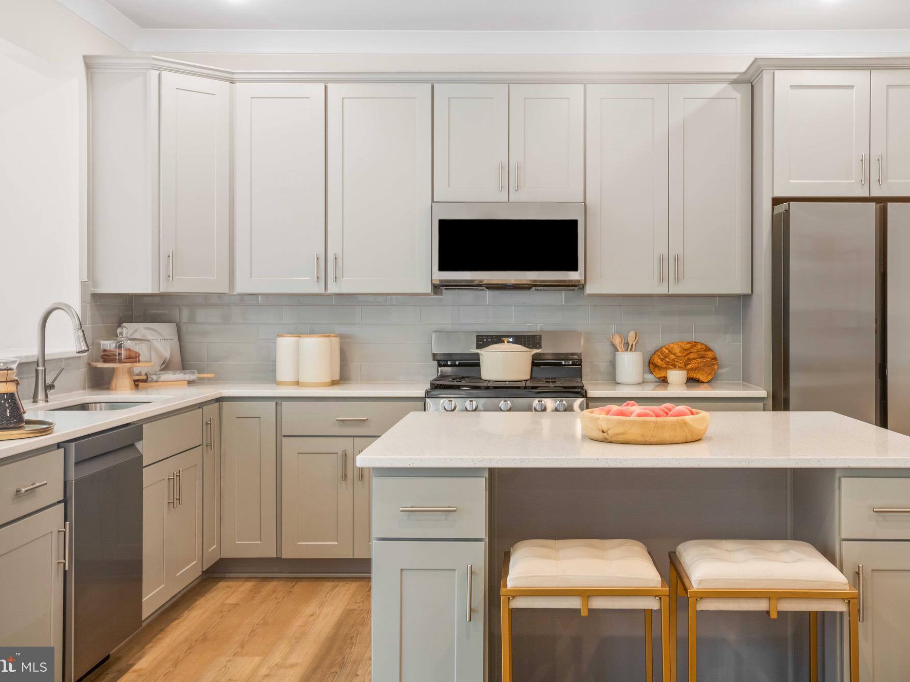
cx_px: 466
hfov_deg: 46.8
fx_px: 1052
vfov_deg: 36.0
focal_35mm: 40
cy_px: 334
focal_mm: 36
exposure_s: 1/5
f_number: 9
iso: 500
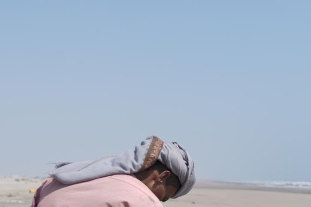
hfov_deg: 21.0
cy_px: 199
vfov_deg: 14.1
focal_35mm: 96
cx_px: 247
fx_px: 829
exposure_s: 1/1250
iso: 50
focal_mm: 35
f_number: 2.8
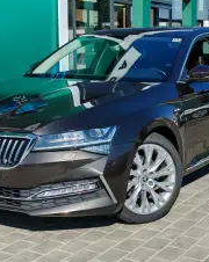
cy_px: 124
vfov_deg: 28.3
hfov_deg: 22.7
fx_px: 519
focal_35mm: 67
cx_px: 110
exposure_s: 1/2800
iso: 50
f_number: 1.95
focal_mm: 5.52
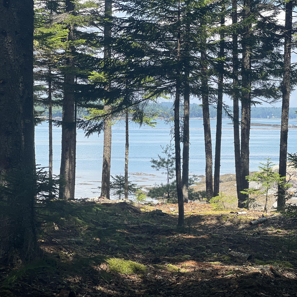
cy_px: 148
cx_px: 183
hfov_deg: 19.1
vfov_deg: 19.1
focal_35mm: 91
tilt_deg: -1.5
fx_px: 883
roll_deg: -1.5
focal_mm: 9
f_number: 2.8
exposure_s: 1/320
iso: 32
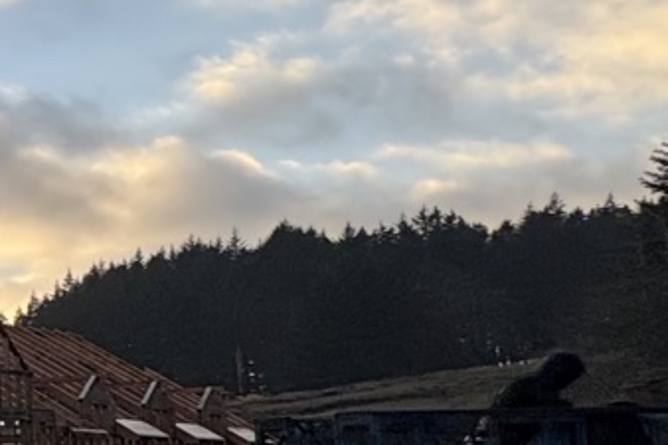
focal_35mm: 69
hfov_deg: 16.8
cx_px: -812
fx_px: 1280
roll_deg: +1.3
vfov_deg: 19.5
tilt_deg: +6.7
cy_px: 372
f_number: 2.2
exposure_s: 1/932
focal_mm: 2.22
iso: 50
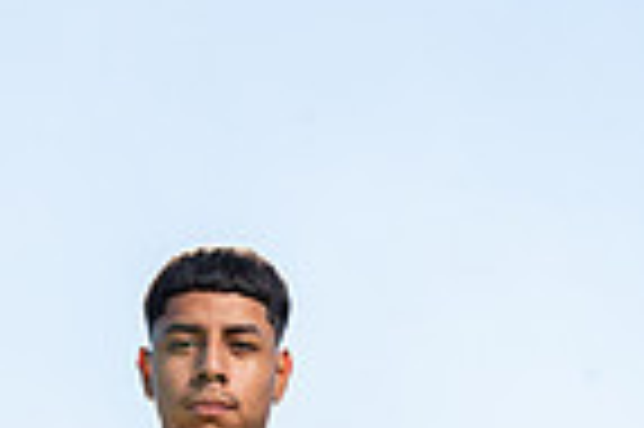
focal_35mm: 107
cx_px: 234
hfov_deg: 19.1
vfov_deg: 11.0
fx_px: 1912
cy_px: 987
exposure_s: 1/200
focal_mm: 34
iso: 100
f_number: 9
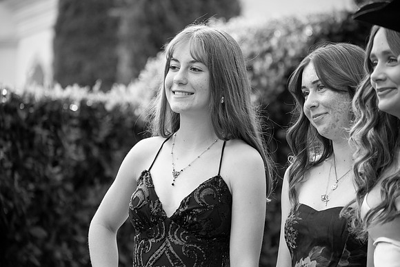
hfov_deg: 10.3
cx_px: 200
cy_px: 134
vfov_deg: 6.9
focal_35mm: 200
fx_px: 2223
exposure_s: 1/1250
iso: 1250
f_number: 6.3
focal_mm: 200
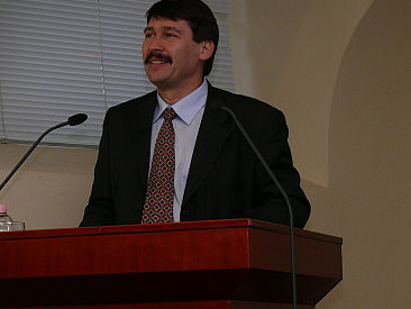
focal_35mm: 129
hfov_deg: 15.3
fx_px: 1533
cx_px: 173
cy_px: 129
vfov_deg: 11.5
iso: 100
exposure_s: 1/30
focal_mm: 13.7
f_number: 3.2
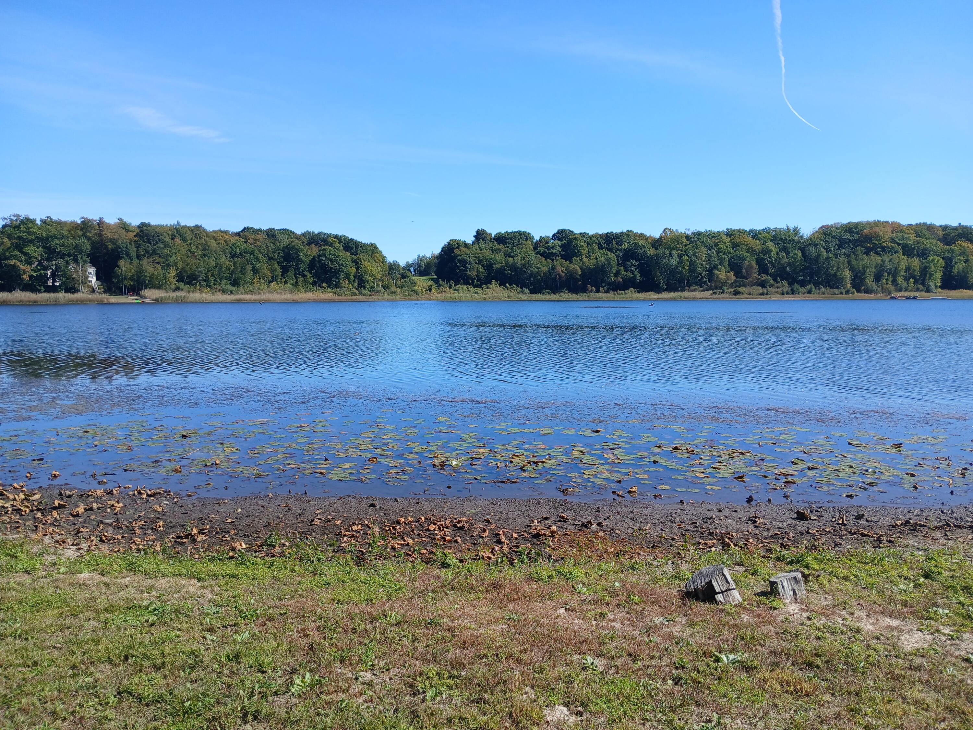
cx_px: 486
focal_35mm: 26
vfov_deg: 53.1
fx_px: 731
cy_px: 365
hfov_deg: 67.3
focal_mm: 3.98
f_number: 1.8
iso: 20
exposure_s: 1/407
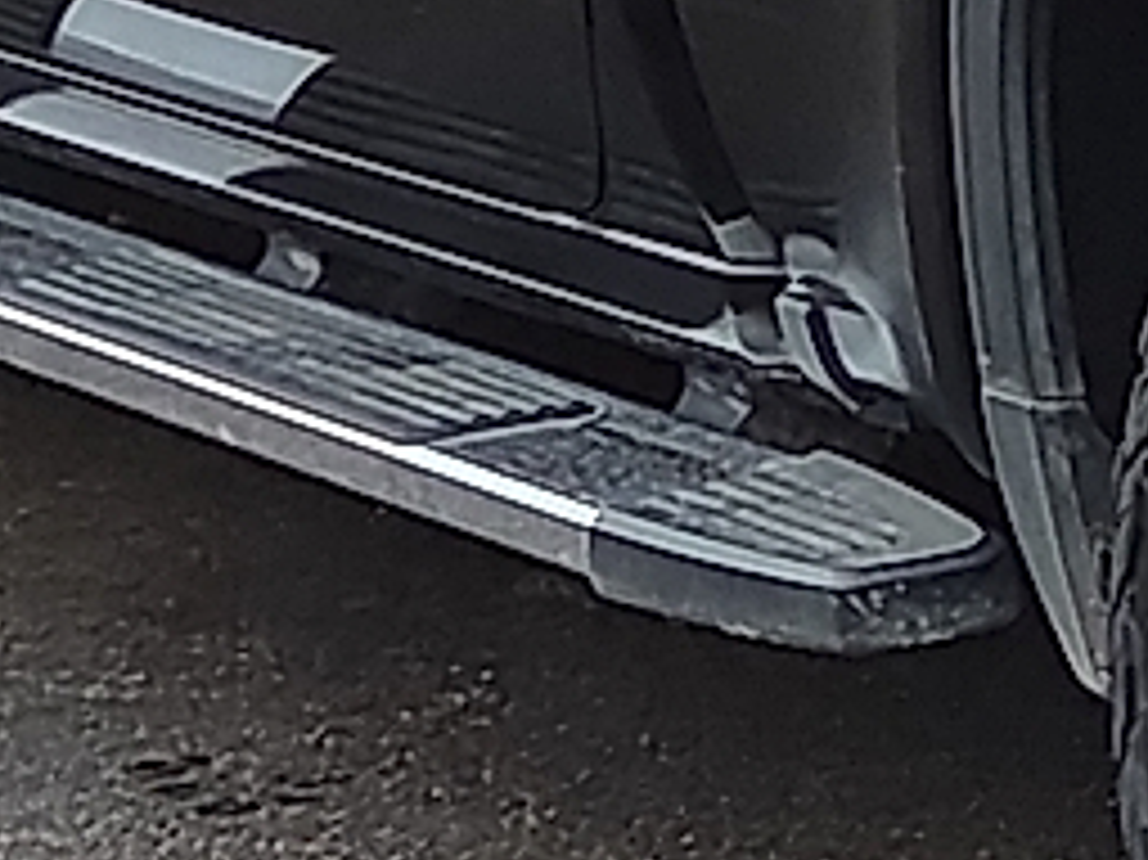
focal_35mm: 251
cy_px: -608
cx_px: 2075
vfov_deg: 5.8
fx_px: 8320
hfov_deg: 7.6
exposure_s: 1/588
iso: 25
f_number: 1.8
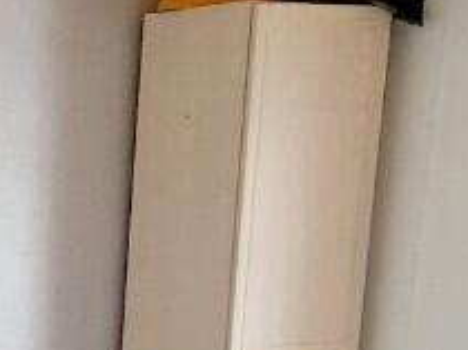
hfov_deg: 15.2
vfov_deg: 11.5
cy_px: 562
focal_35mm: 122
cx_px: -198
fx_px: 1648
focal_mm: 4.6
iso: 320
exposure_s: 1/40
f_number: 2
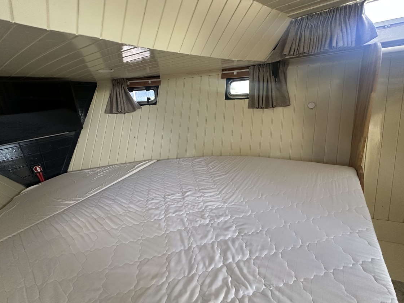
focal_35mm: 15
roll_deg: +5.0
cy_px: 151
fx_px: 175
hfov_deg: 98.1
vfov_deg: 81.7
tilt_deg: -16.1
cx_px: 196
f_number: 2.2
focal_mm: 2.22
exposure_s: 1/99
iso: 320
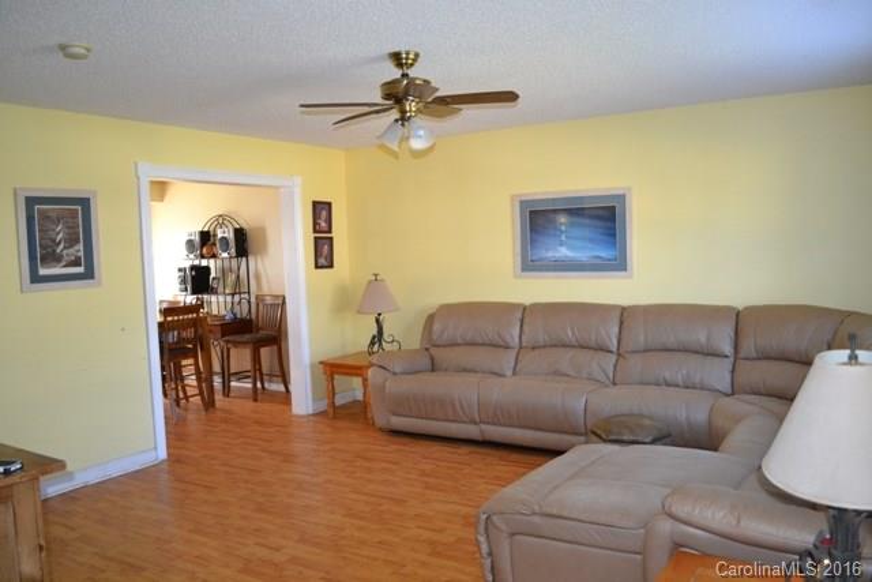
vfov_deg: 48.0
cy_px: 291
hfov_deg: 67.4
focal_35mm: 27
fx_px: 654
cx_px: 436
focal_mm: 18
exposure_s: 1/60
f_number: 3.5
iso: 1100
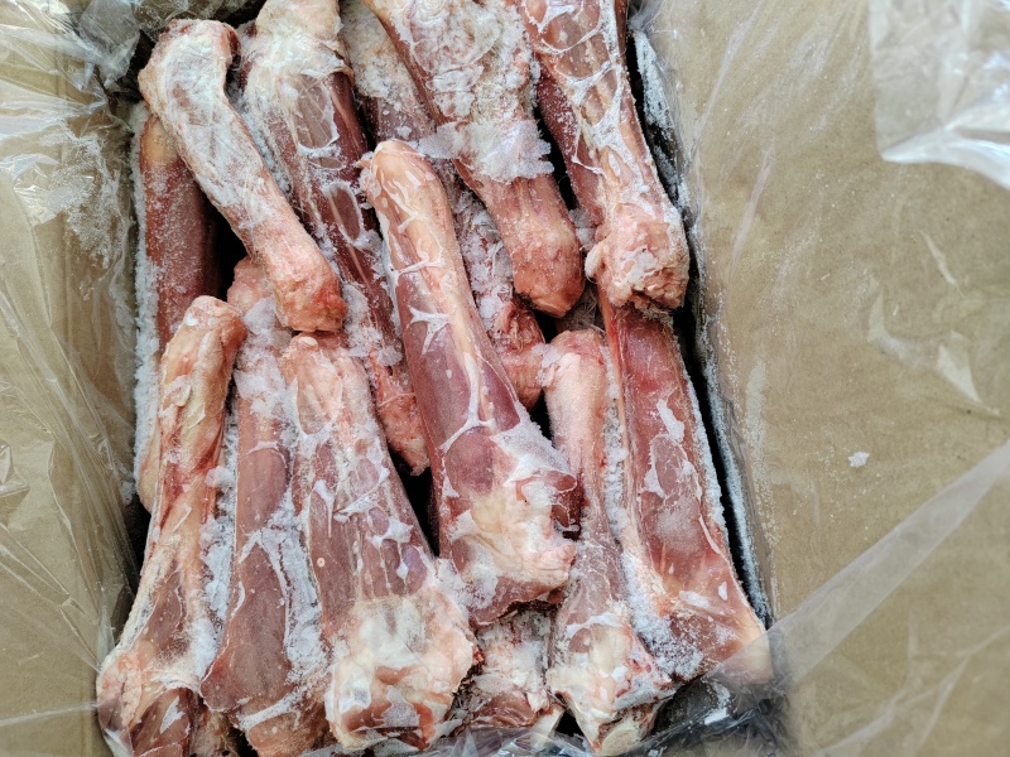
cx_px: 505
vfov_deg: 51.4
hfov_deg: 65.3
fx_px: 788
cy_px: 378
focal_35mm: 27
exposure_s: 1/100
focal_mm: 6.14
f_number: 1.8
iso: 500
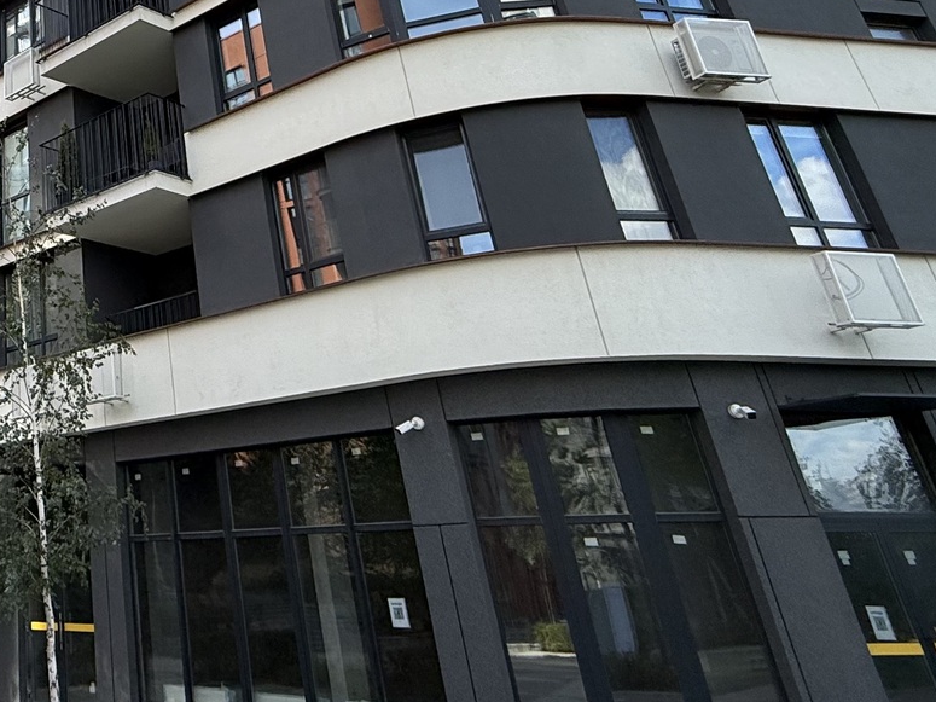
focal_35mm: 37
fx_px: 1000
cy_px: 27
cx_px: -17
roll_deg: +0.0
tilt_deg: +30.2
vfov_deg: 35.5
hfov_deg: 42.6
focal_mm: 2.22
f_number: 2.2
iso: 64
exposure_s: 1/1235
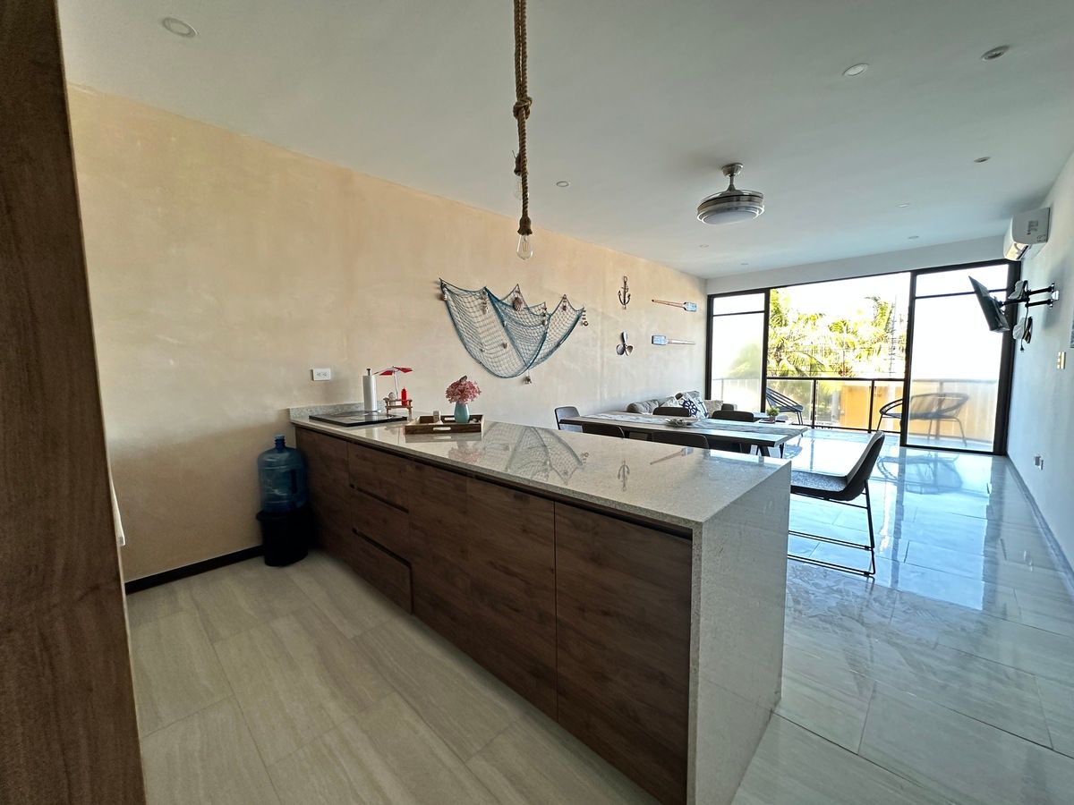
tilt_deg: -4.8
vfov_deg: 85.7
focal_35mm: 14
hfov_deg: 102.1
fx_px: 434
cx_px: 537
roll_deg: +0.7
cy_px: 402
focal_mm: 2.22
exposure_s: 1/99
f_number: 2.2
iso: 250
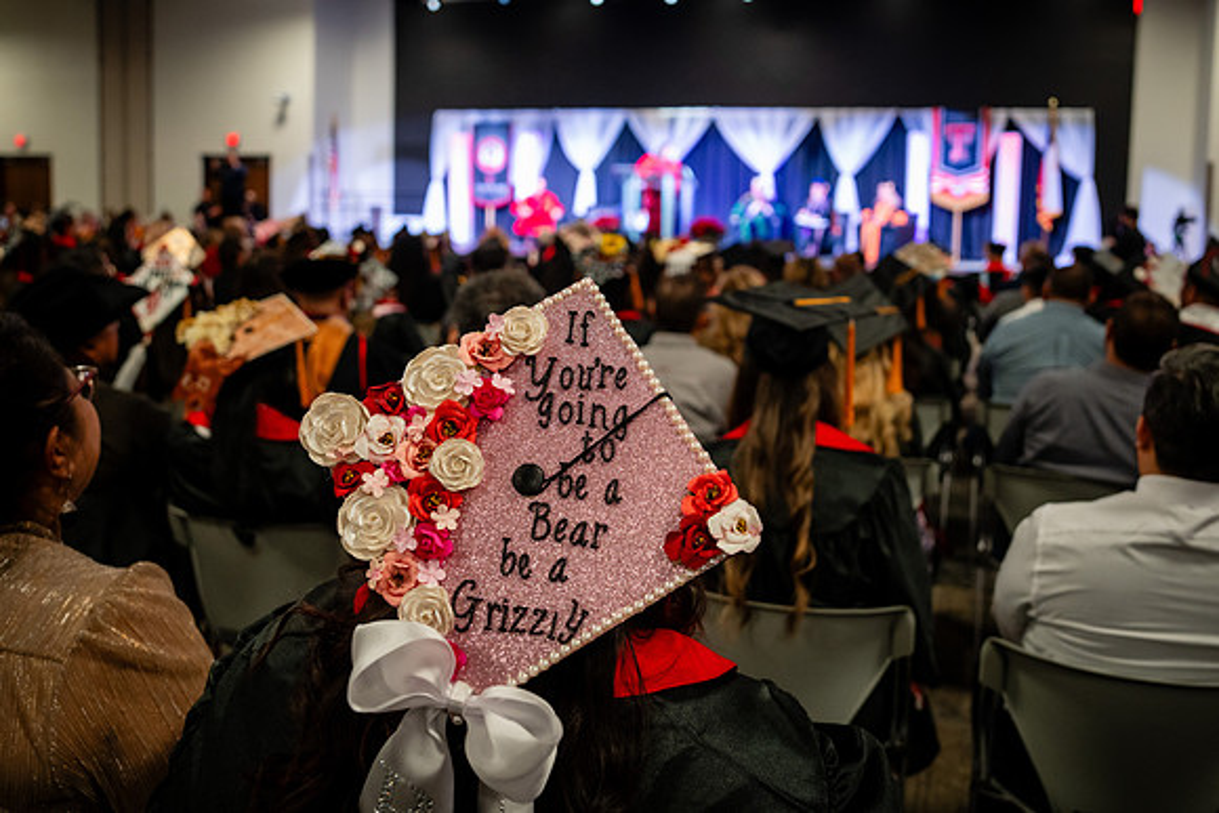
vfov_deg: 43.8
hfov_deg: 62.4
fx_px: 1005
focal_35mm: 30
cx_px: 642
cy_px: 313
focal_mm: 24
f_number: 2.8
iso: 1000
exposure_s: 1/160
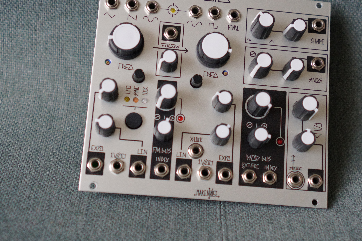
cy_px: 90
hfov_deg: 29.7
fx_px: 680
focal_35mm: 68
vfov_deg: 20.1
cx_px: 222
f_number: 2.8
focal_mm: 35
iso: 1600
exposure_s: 1/160
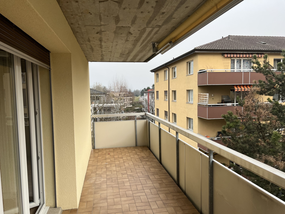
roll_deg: +1.4
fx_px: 214
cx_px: 142
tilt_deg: -3.6
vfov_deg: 53.1
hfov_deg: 67.3
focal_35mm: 26
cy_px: 107
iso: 50
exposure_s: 1/753
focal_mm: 5.7
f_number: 1.5
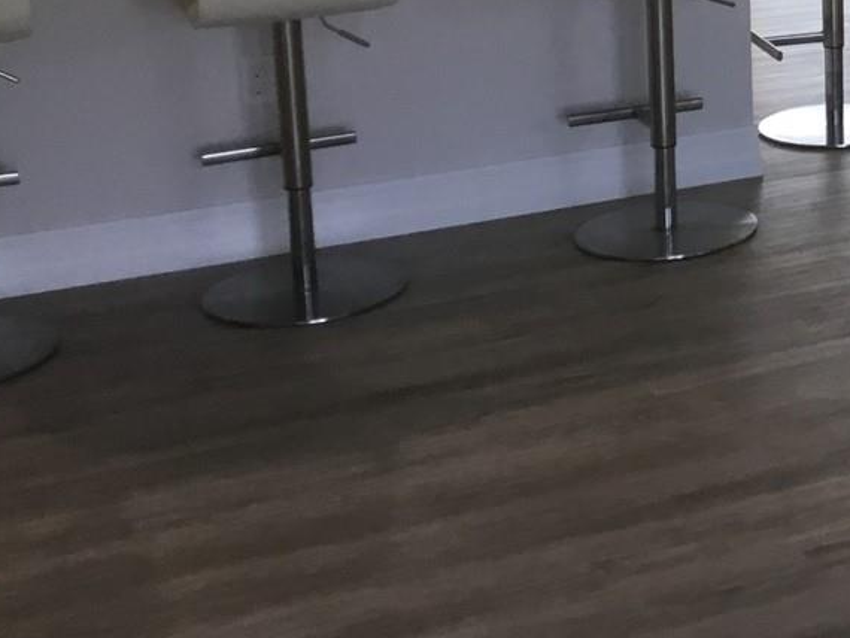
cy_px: -89
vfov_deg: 16.4
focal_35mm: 87
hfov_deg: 20.2
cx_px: 1175
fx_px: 2137
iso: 25
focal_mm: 3.3
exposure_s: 1/40
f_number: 2.4
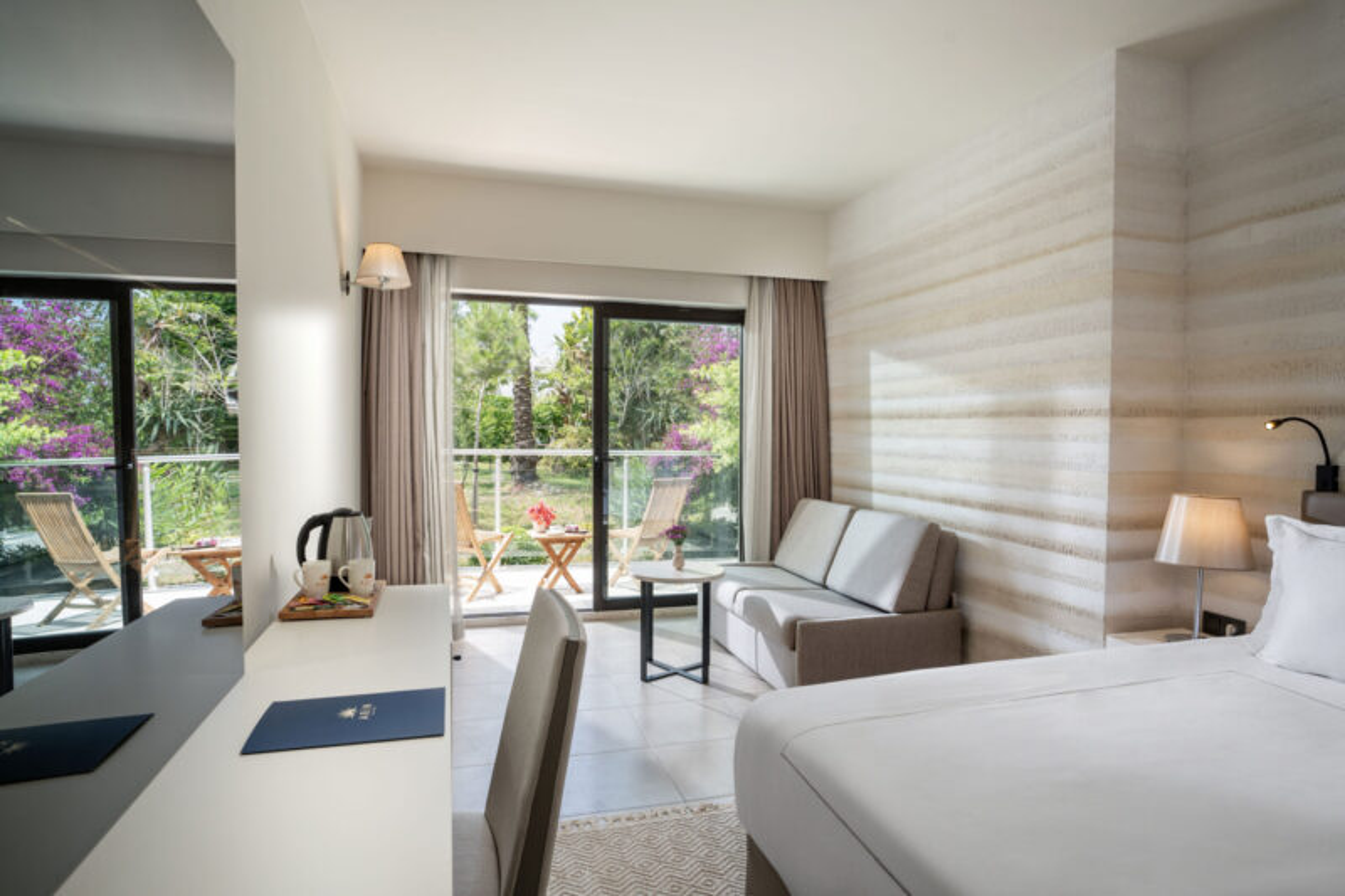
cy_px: 448
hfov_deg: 86.9
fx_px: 710
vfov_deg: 64.5
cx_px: 672
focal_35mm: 19
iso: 160
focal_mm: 19
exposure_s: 1/200
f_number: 8
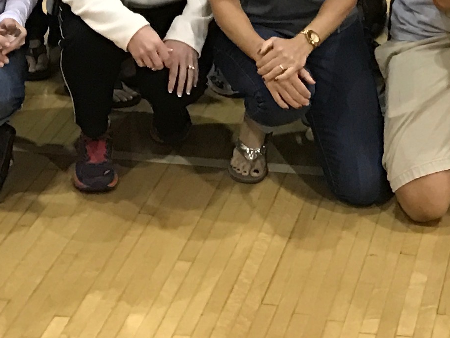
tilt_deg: -7.0
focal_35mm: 124
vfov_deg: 10.8
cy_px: -356
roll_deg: -1.7
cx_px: 448
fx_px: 1612
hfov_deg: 15.6
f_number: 1.8
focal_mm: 3.99
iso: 50
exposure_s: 1/15
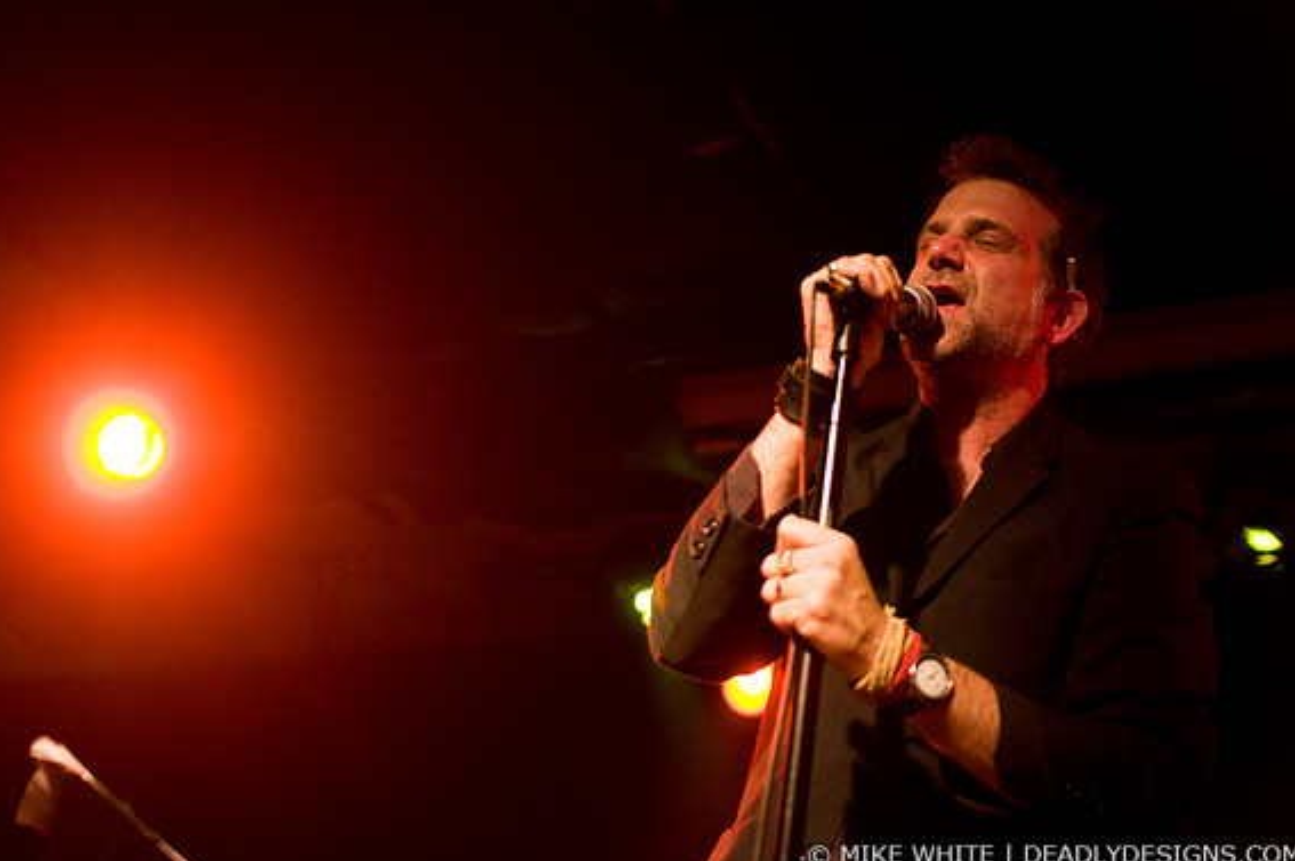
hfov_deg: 42.8
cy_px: 435
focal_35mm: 46
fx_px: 1653
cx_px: 651
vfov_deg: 29.2
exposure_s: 1/100
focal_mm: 30
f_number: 1.8
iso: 1000
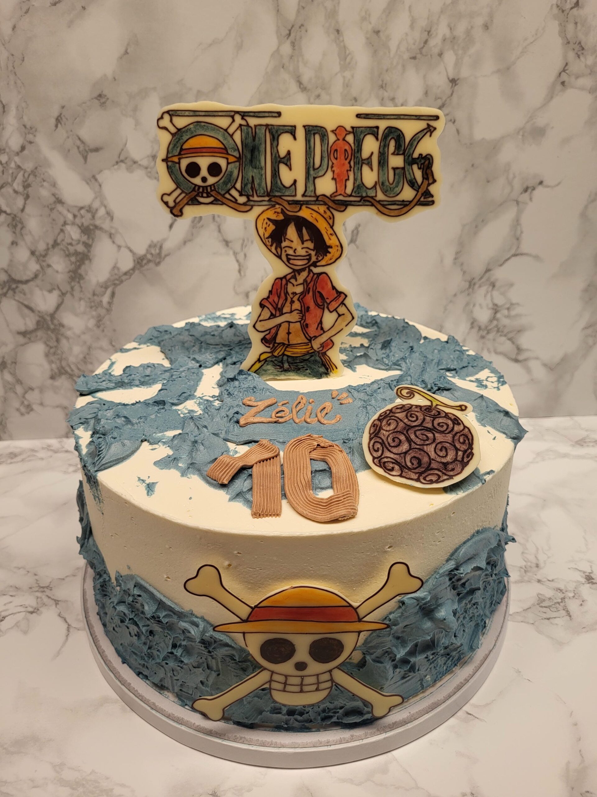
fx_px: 598
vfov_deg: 67.3
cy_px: 398
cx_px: 298
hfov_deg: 53.1
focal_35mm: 26
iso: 40
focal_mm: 5.4
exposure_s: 1/70
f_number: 1.8
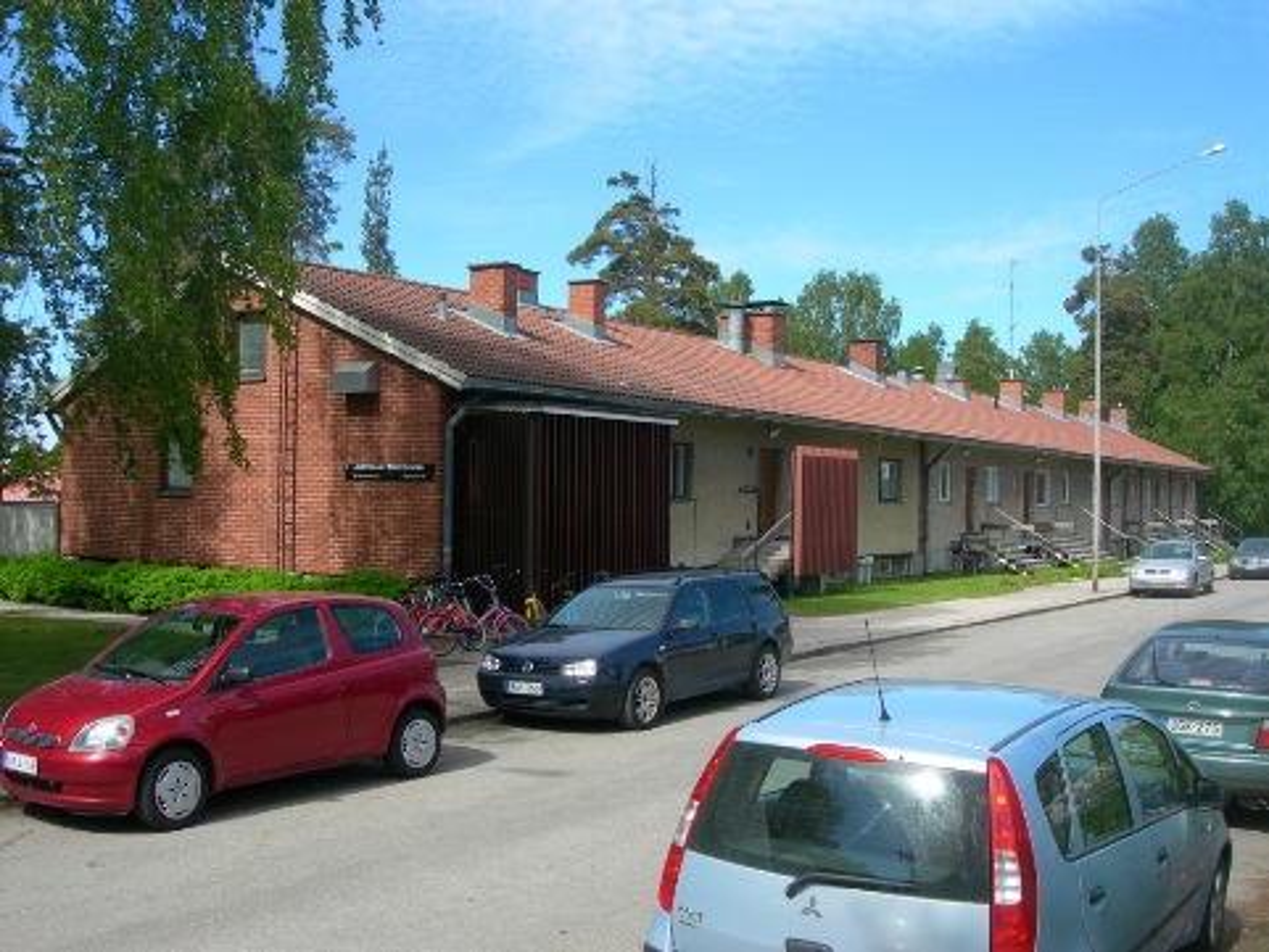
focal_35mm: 38
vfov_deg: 37.7
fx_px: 1393
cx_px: 634
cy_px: 476
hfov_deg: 49.0
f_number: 4.8
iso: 50
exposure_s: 1/283
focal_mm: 7.8
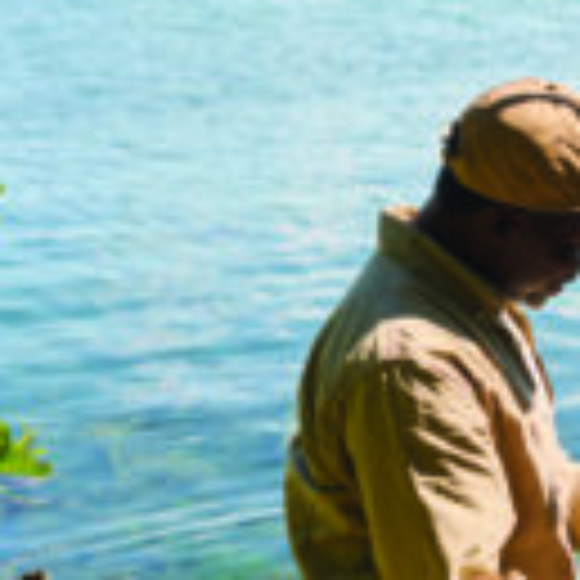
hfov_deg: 16.4
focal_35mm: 97
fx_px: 1839
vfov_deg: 17.8
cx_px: 859
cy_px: 454
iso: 160
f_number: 4
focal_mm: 35
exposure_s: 1/640
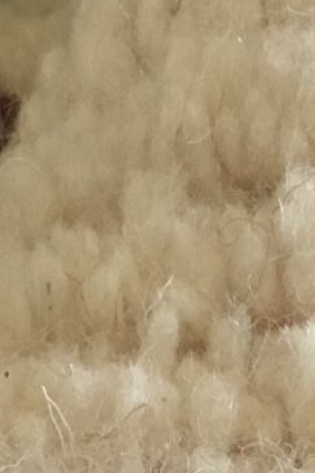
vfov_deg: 11.9
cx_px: 378
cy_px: 673
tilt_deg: -72.9
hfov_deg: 8.2
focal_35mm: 166
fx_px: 2179
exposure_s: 1/33
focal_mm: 4.15
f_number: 2.2
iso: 160
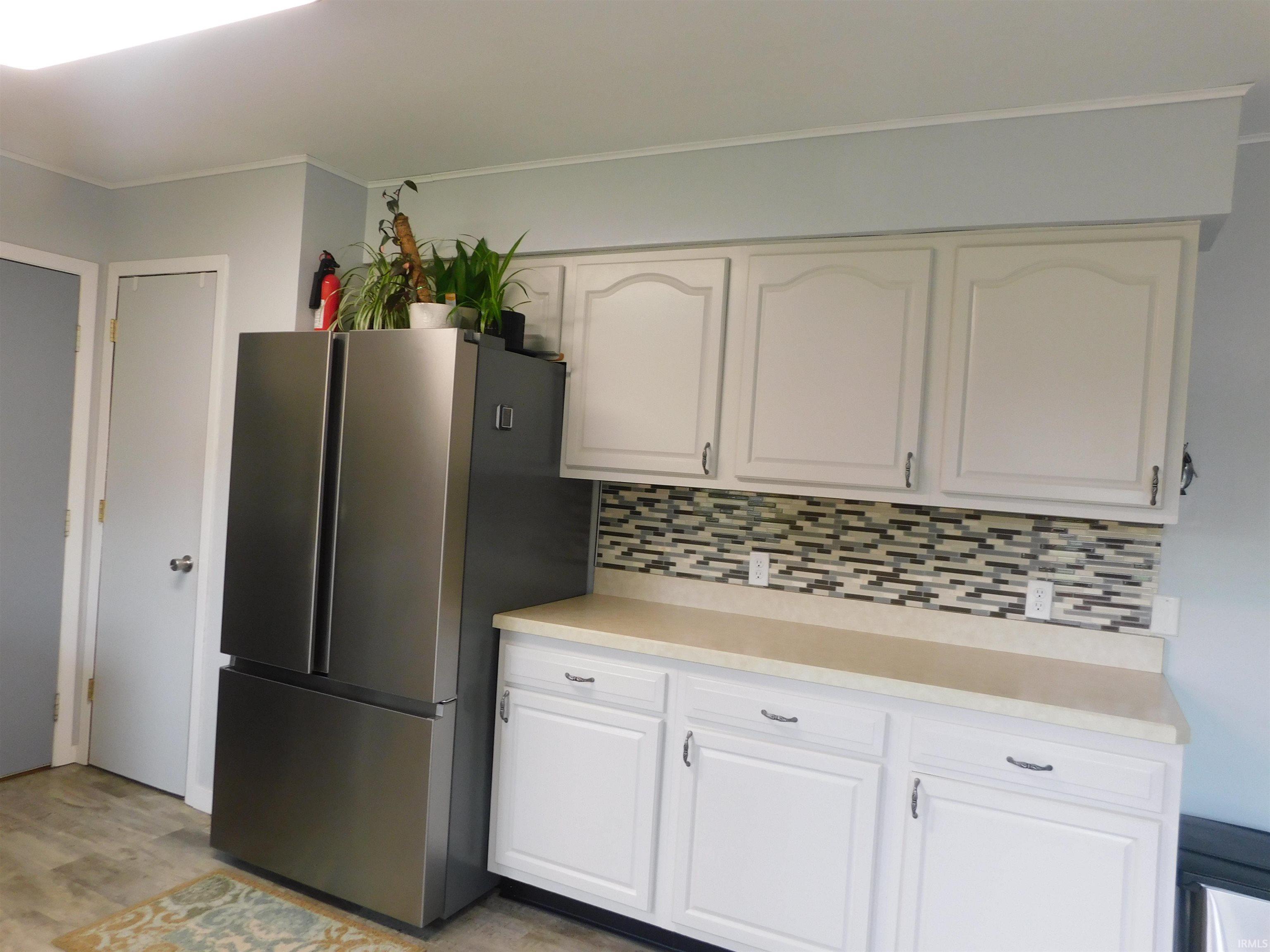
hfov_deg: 71.6
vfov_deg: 56.8
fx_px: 881
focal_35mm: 24
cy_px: 476
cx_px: 635
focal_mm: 4.1
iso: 160
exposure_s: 1/30
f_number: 3
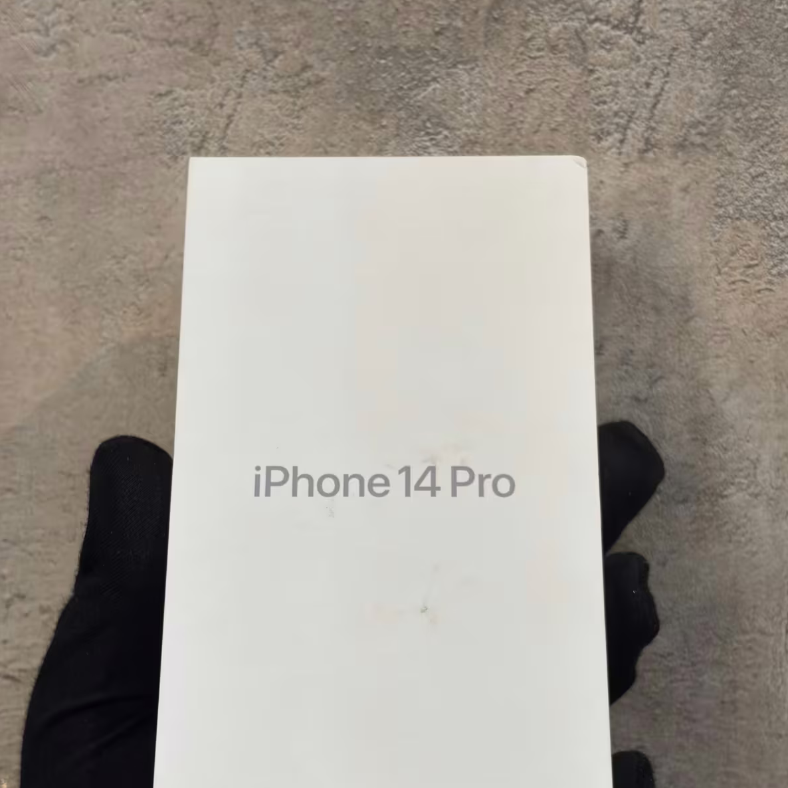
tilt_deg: +6.5
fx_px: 1597
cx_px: 393
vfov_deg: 27.6
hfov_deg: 27.7
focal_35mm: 62
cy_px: 518
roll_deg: -1.3
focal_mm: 5.96
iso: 32
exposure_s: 1/50
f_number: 1.6
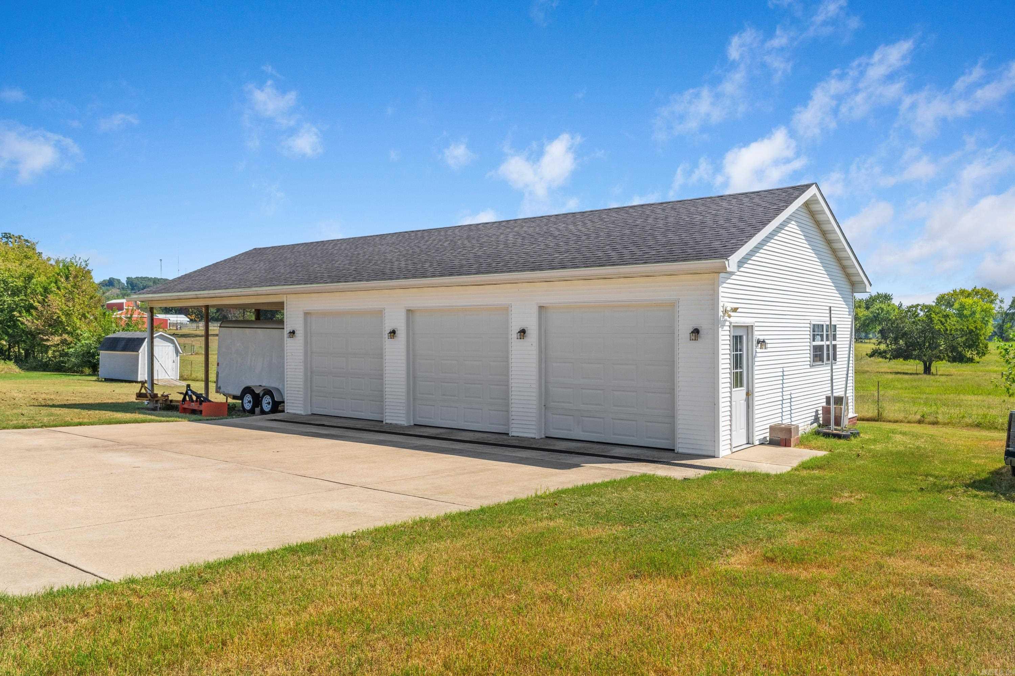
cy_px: 338
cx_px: 508
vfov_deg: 47.9
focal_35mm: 27
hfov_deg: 67.4
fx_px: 761
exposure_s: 1/320
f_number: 7.1
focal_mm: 18
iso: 320
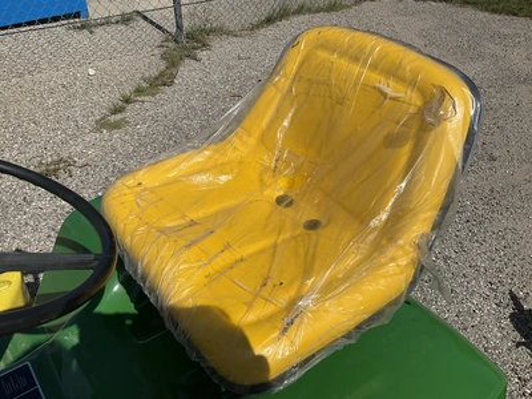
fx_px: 446
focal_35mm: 29
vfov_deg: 48.2
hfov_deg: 61.7
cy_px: 200
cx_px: 266
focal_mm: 3
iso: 25
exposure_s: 1/5814
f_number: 1.8
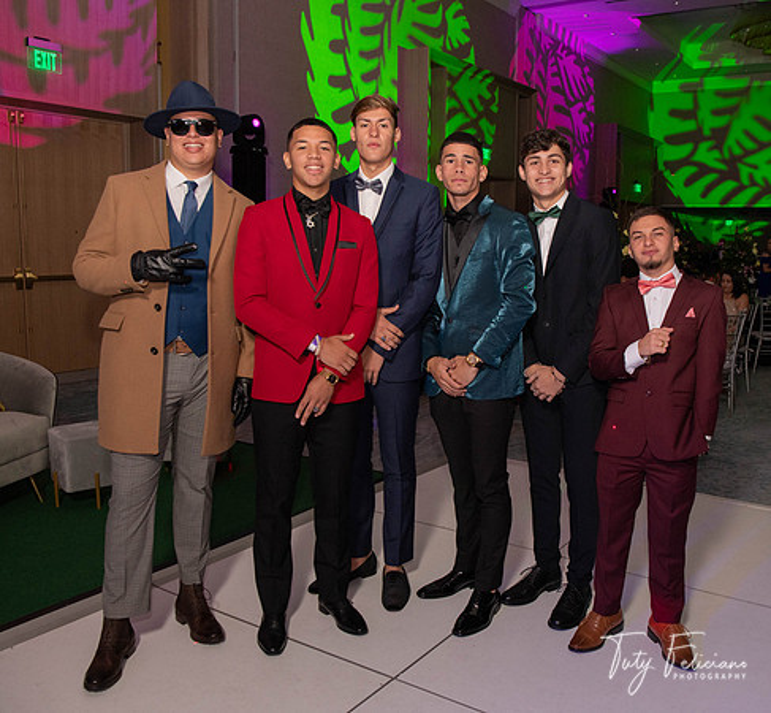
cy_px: 361
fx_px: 744
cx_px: 454
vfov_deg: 51.2
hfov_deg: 54.5
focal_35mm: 31
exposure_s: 1/125
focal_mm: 24
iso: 1250
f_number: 6.3
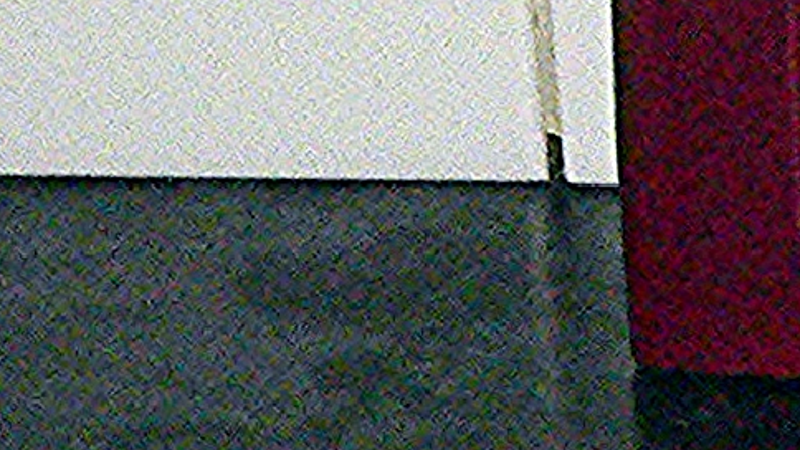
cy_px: -645
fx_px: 3521
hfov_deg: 12.0
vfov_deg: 6.9
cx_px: 1413
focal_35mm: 166
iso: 400
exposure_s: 1/100
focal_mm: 6
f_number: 2.8
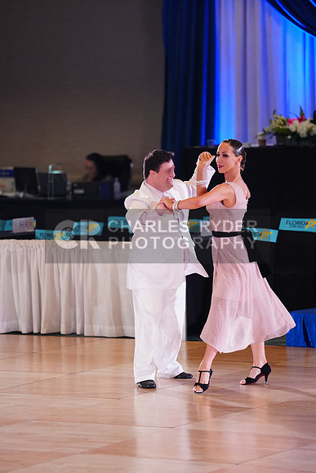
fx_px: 2632
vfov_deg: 10.3
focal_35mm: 200
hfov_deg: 6.9
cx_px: 158
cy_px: 236
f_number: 2.8
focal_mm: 200
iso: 2500
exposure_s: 1/500
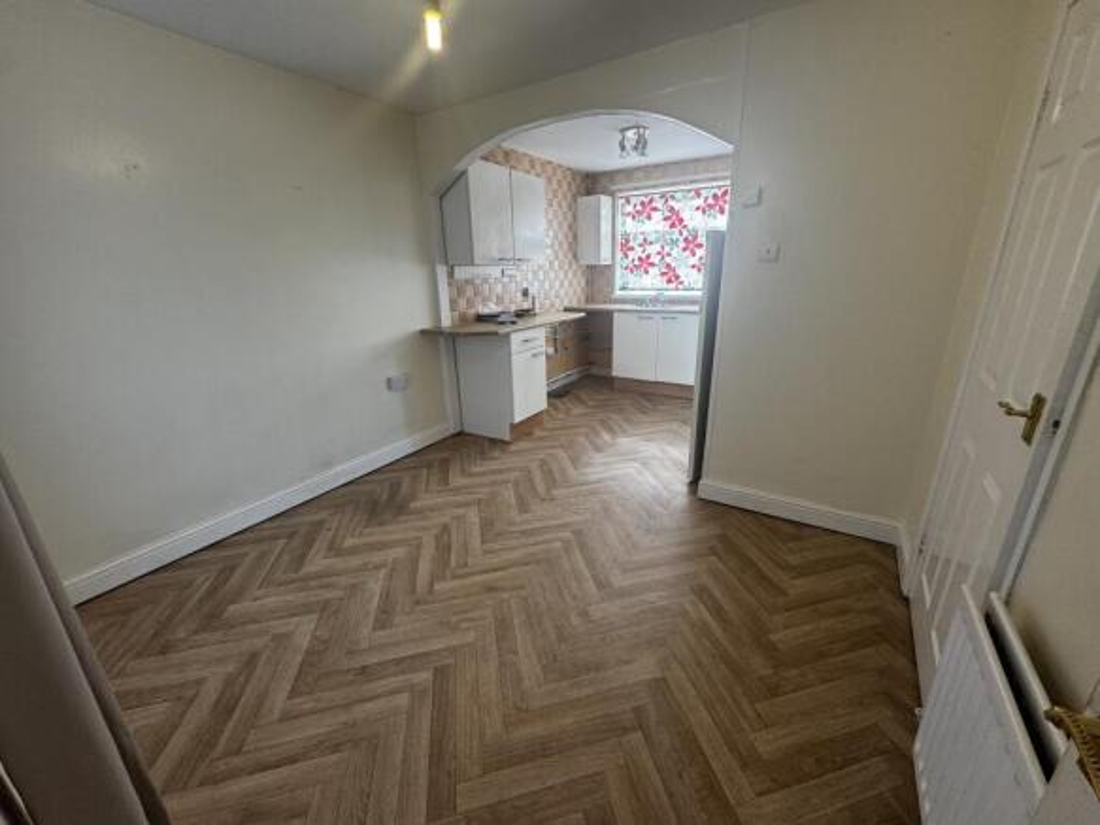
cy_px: 412
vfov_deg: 85.7
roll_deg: +1.9
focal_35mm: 14
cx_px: 550
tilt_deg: -17.5
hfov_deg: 102.1
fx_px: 445
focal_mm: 2.22
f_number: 2.2
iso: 125
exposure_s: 1/100
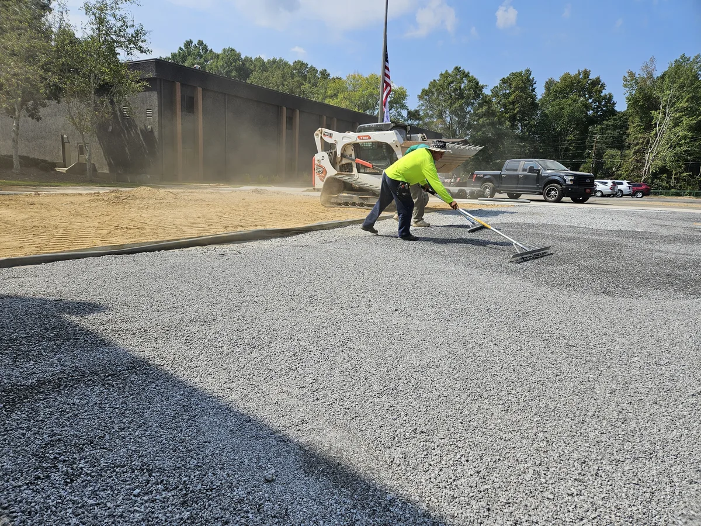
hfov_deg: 73.9
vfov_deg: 58.9
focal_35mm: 23
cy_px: 263
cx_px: 350
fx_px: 466
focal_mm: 5.4
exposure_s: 1/2579
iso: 25
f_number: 1.8
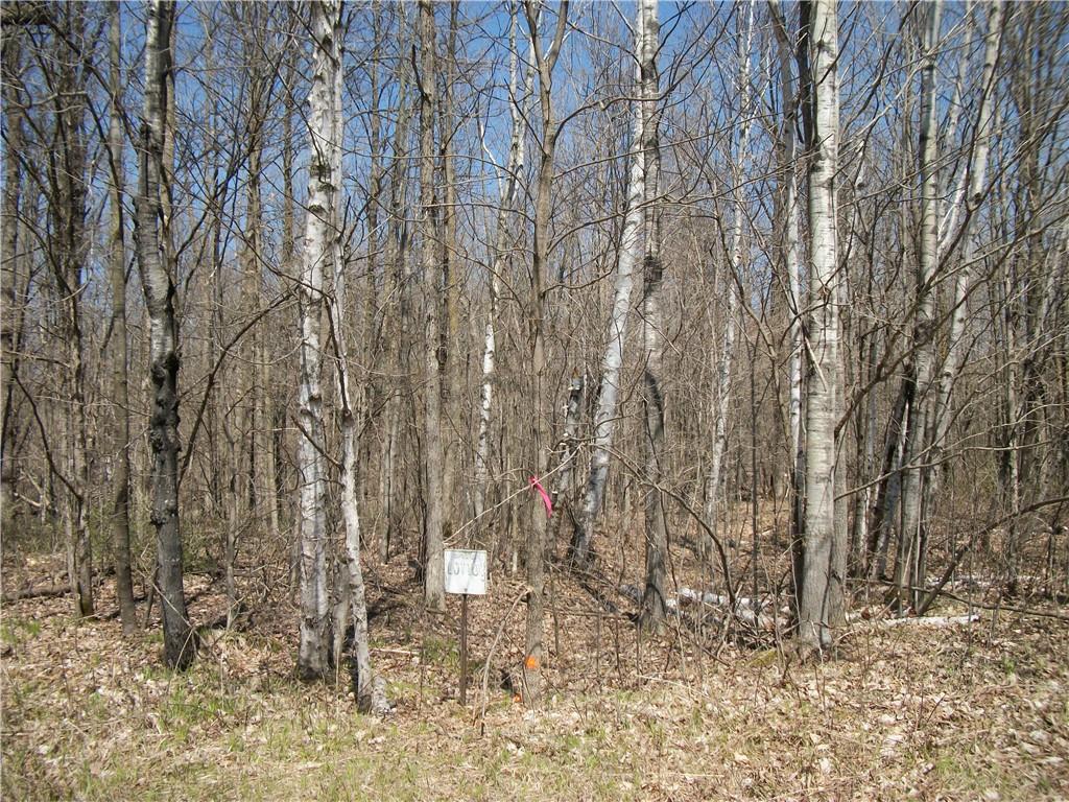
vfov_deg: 44.2
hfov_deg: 56.8
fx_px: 988
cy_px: 401
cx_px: 534
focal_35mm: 32
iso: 80
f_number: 8.8
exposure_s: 1/160
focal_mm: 5.7
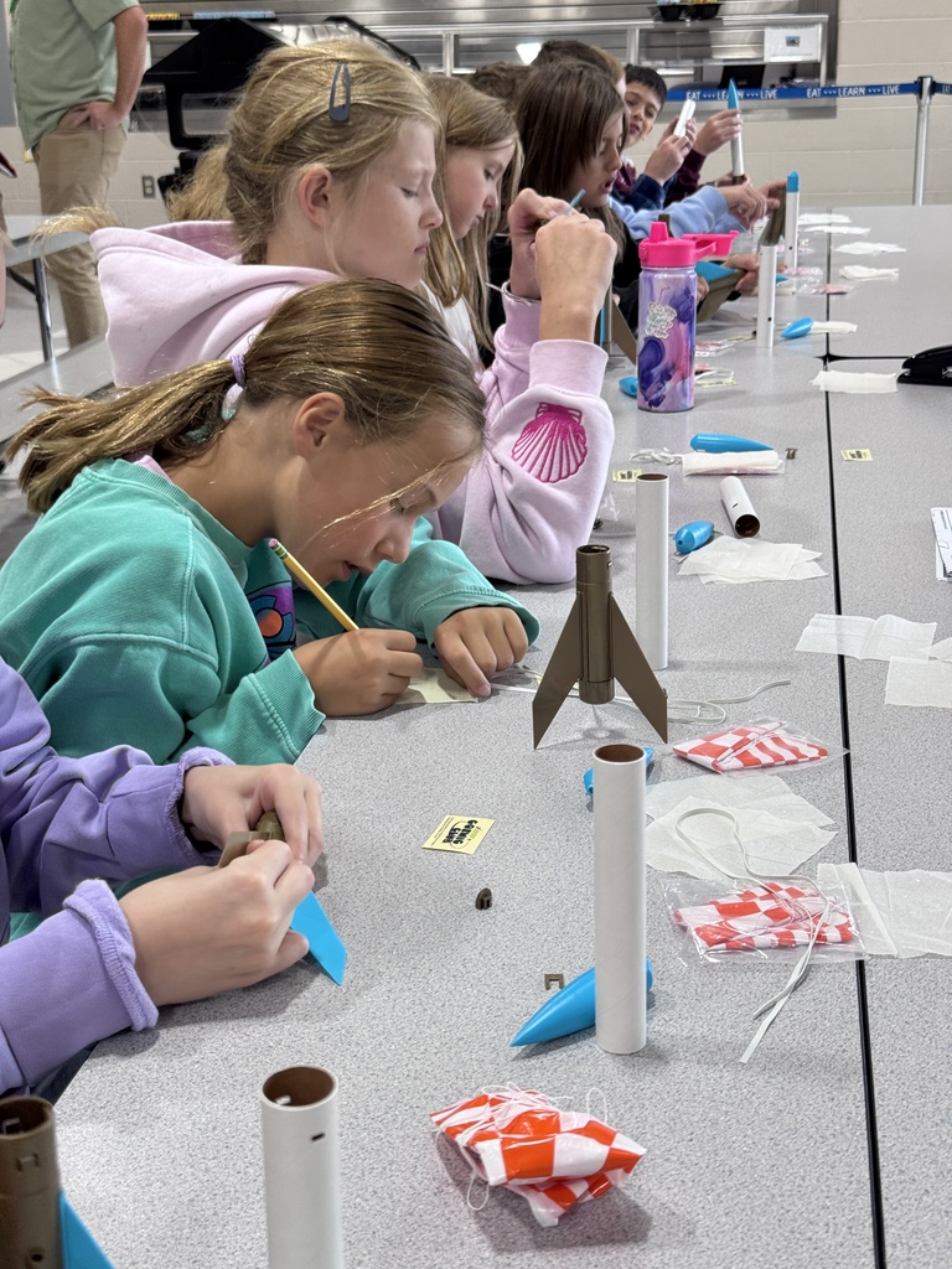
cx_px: 476
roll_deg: +1.4
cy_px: 634
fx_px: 1760
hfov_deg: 30.3
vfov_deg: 39.7
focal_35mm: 48
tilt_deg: -18.7
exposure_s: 1/60
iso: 100
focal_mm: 6.76
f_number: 1.78
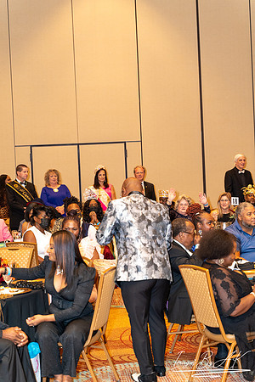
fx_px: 797
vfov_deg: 27.0
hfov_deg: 18.2
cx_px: 128
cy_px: 191
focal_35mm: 75
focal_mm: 75
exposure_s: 1/125
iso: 4000
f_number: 4
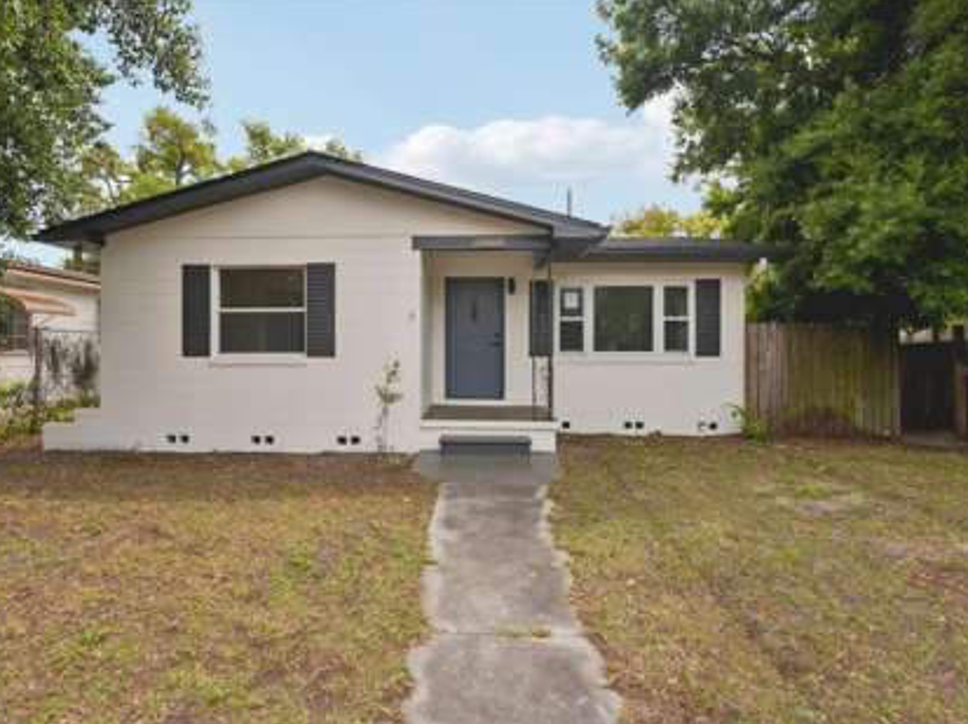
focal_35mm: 19
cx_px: 457
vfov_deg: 68.6
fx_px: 531
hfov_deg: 84.6
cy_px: 369
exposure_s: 1/1600
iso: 400
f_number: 8
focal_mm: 17
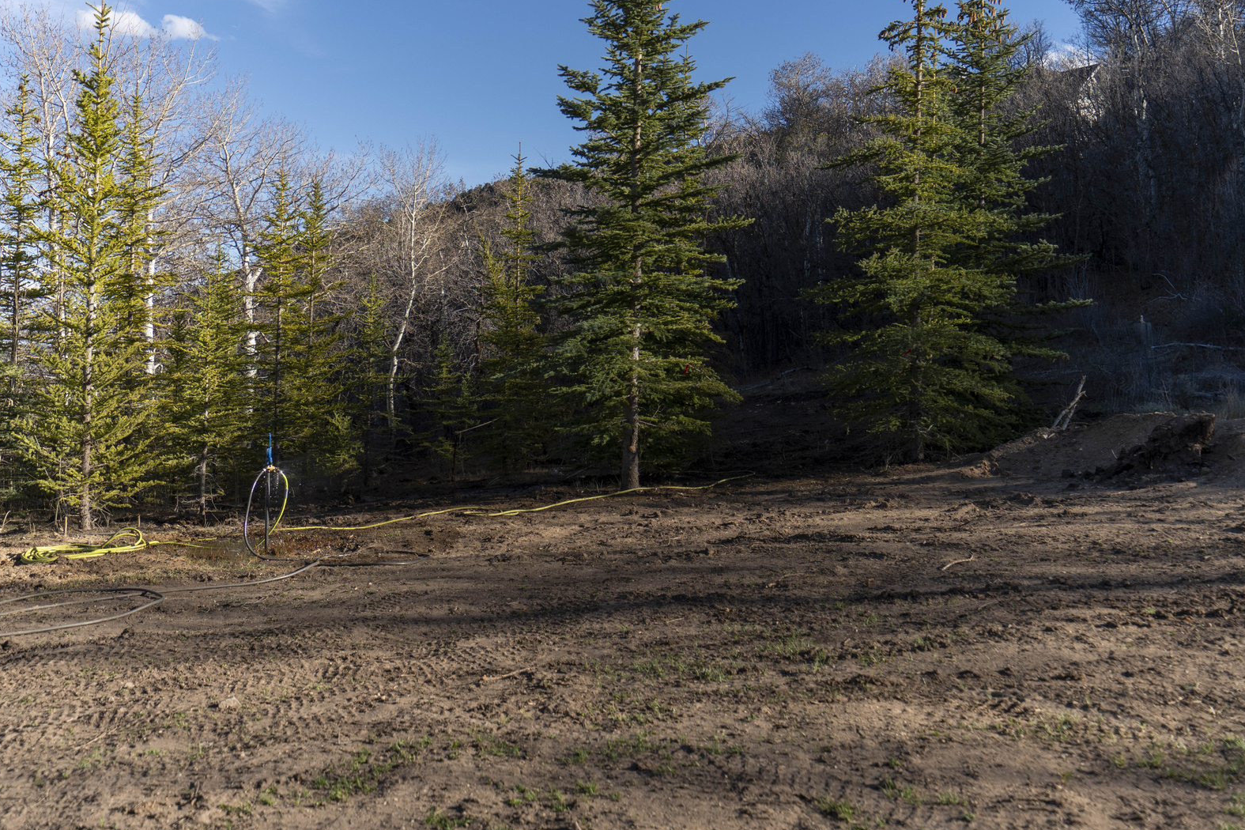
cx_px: 621
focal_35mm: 39
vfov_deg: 34.1
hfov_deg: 49.6
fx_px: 1349
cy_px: 317
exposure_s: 1/2500
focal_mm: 30
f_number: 2.8
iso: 100
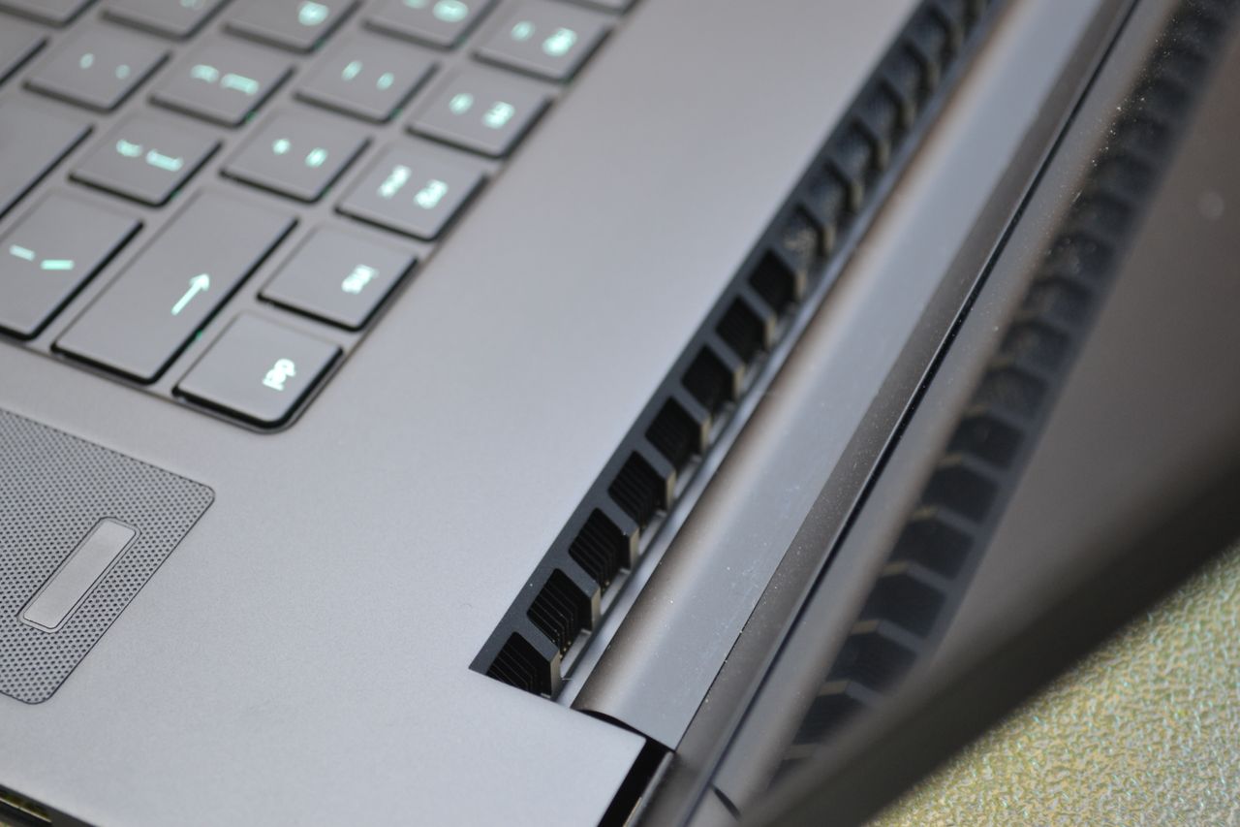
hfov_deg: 31.9
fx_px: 2170
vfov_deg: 21.6
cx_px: 620
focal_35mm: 63
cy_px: 414
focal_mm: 42
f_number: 5.3
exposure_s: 1/80
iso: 400
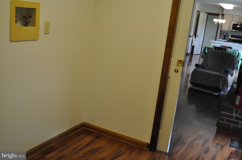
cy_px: 80
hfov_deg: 49.6
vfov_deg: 34.1
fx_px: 262
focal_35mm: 39
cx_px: 121
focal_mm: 26
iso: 560
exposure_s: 1/60
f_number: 4.2
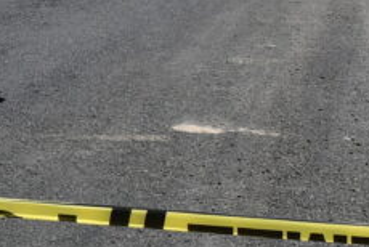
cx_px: -314
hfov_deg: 12.4
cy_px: -100
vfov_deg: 9.0
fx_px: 1539
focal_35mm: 150
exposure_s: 1/400
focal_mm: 18
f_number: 10
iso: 100
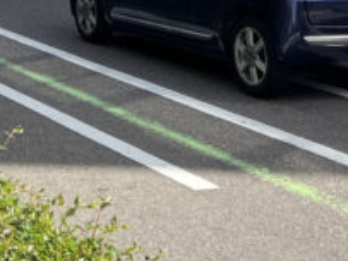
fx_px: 1316
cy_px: -220
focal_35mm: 131
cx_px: -214
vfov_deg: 10.6
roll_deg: -0.3
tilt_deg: +2.5
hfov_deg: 13.9
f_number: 1.5
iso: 50
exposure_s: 1/1645
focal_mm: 5.7
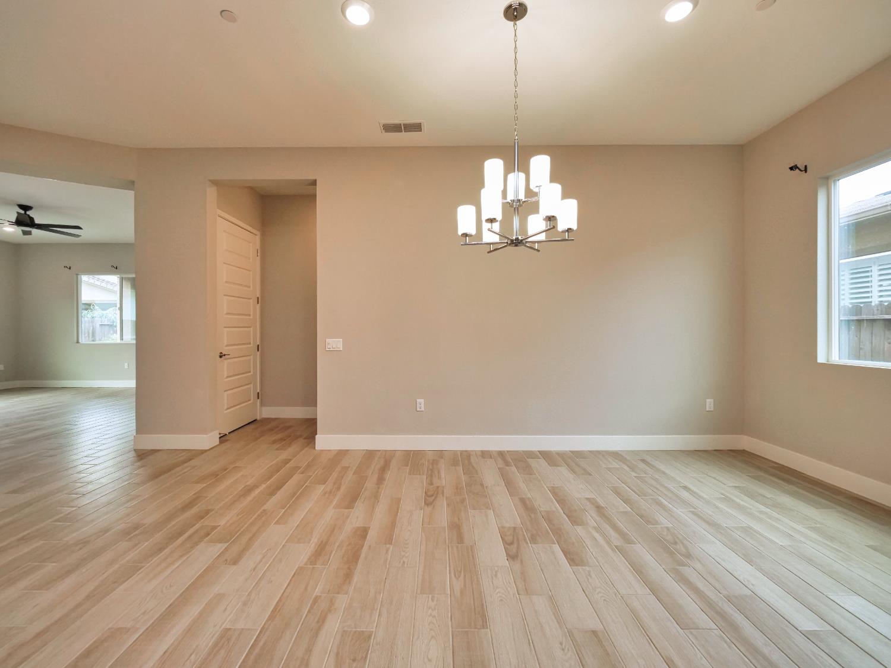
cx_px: 446
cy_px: 334
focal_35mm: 14
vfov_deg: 85.7
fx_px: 360
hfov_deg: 102.1
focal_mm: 7
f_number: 4.5
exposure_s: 1/160
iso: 800
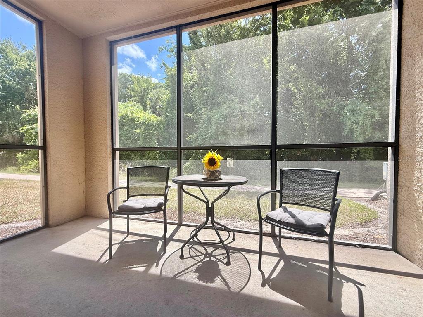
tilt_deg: -1.6
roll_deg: +0.1
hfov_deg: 102.1
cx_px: 212
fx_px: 171
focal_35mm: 14
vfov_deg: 85.7
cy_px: 158
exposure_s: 1/344
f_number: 2.2
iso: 50
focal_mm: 2.22
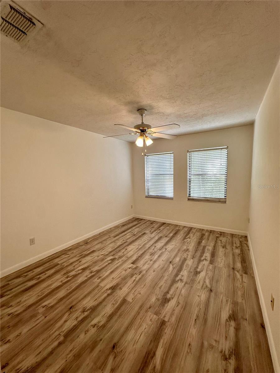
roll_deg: +1.0
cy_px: 186
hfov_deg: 85.7
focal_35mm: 14
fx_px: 151
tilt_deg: -4.5
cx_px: 140
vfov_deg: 102.1
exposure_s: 1/120
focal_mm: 2.22
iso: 160
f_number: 2.2
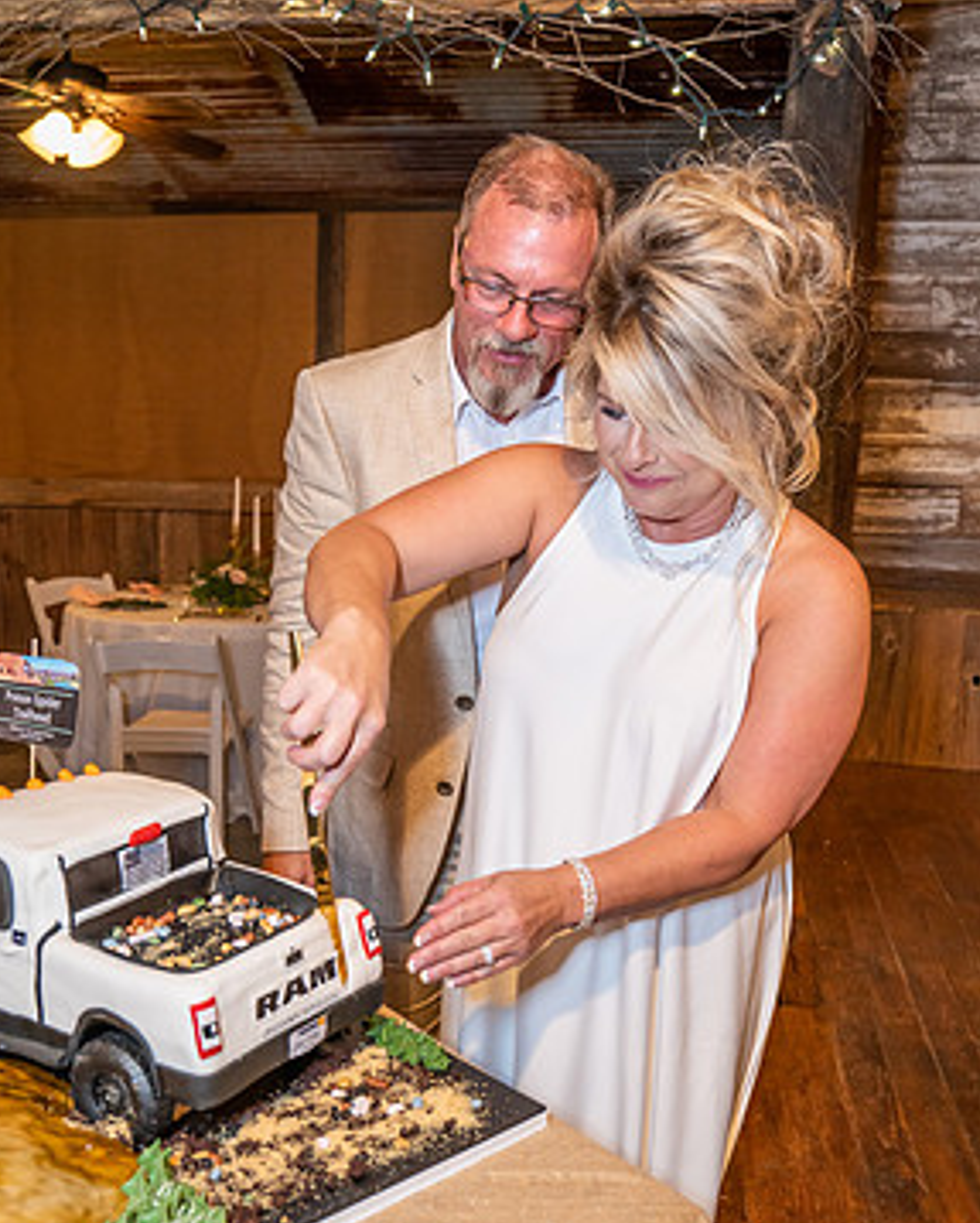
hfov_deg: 44.6
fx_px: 1195
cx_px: 485
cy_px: 704
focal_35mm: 33
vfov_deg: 54.0
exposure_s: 1/60
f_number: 4.5
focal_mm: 28
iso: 1600
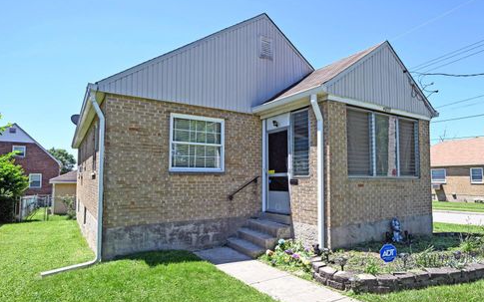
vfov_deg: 56.0
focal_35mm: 22
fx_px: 284
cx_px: 246
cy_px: 159
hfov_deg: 80.9
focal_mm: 20.5
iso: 125
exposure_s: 1/250
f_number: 5.6
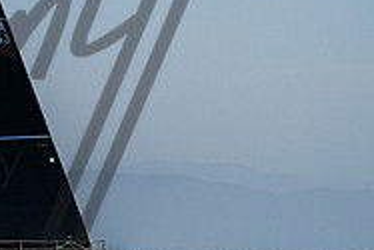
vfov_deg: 5.3
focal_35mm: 257
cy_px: -60
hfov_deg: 7.9
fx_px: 2672
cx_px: -66
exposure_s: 1/6400
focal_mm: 70
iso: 200
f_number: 5
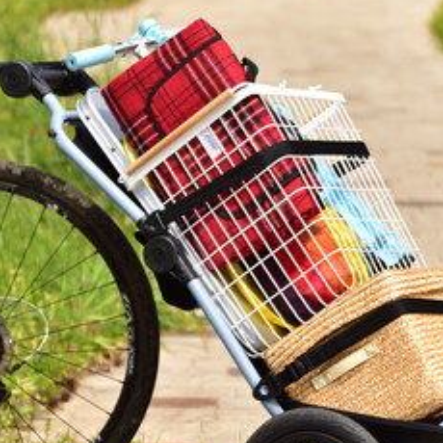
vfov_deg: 7.7
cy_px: 243
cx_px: 260
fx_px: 3301
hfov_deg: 7.7
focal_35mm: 228
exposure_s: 1/180
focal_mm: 110
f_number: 4.5
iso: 160
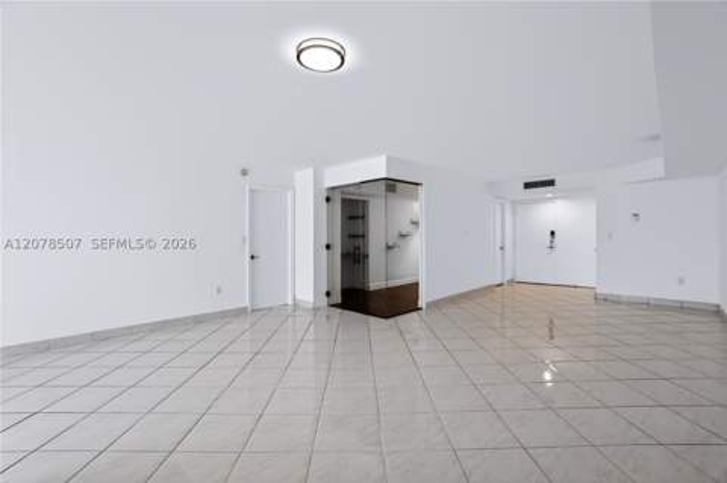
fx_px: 303
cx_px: 364
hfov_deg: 100.4
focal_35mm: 15
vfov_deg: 77.2
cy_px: 242
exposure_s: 1/640
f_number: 4
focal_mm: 10
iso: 200
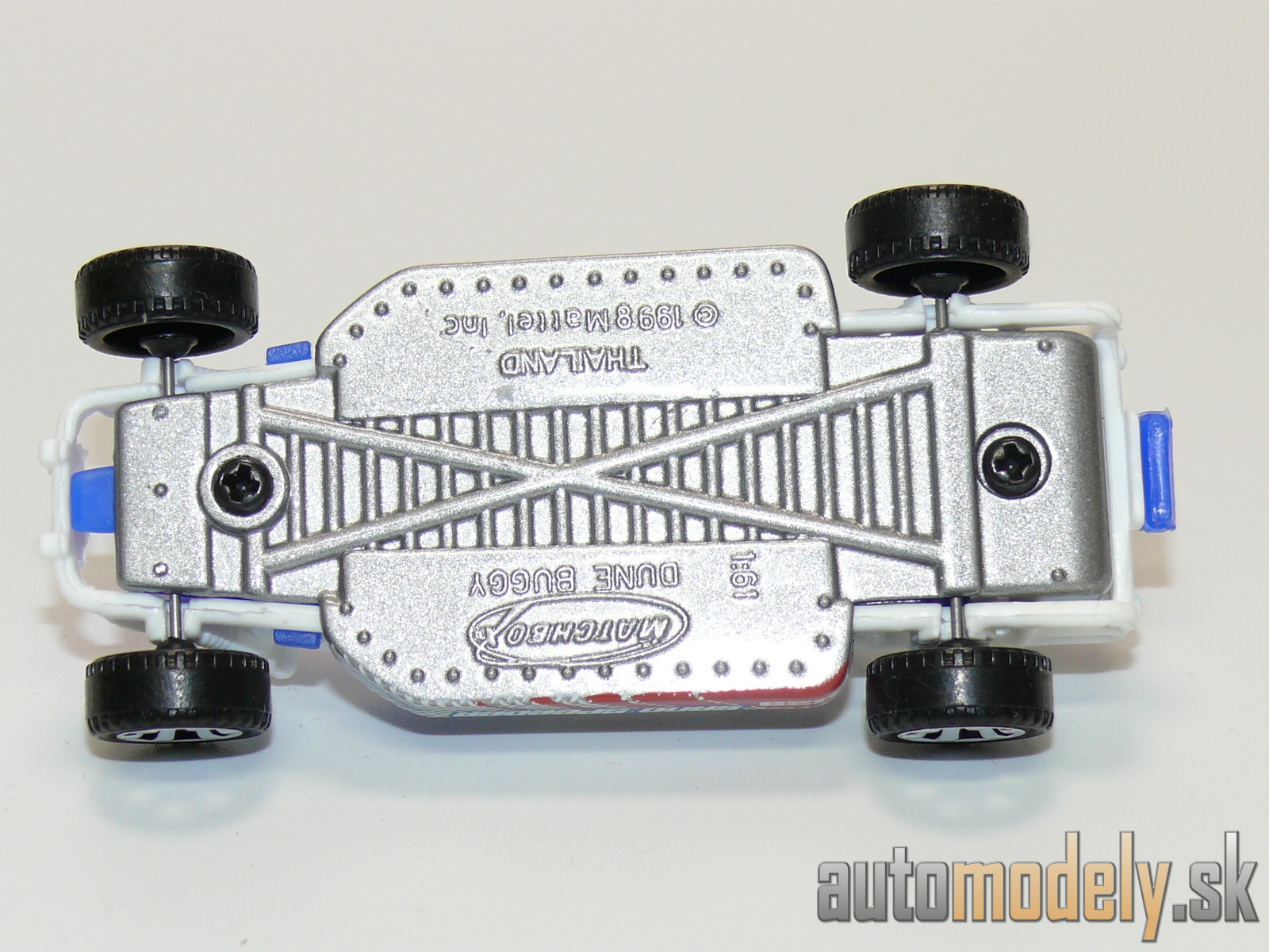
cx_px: 634
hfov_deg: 19.3
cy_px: 476
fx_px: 3739
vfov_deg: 14.5
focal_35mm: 102
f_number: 4
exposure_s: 1/30
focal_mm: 13.3
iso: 100
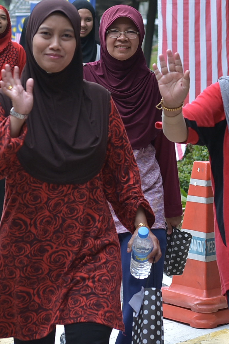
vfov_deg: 9.3
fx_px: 2119
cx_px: 74
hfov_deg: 6.2
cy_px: 103
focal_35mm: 222
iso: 200
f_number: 4.5
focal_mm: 58
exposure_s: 1/320
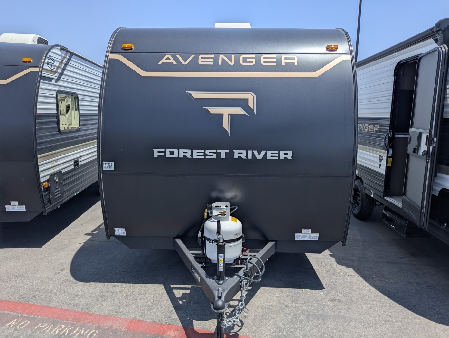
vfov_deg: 56.9
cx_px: 224
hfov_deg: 71.5
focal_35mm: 24
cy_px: 169
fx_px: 312
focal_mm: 6.81
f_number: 1.85
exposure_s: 1/4049
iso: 46
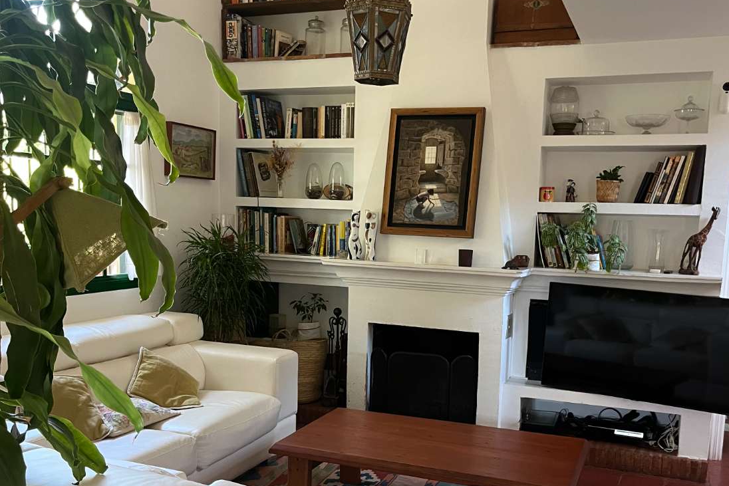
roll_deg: -1.2
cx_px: 373
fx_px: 749
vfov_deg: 35.7
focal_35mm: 37
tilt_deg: -6.9
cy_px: 308
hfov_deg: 51.9
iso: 160
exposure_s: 1/60
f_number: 1.6
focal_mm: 5.1
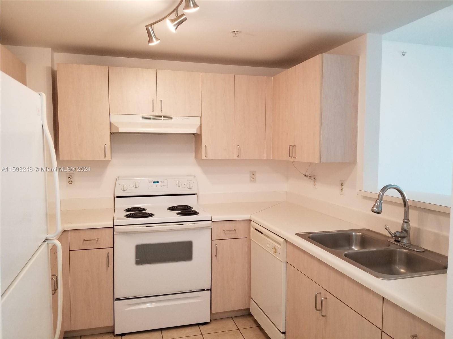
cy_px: 170
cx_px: 226
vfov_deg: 53.1
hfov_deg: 67.3
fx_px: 340
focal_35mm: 26
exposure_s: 1/60
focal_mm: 4.3
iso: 200
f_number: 1.7
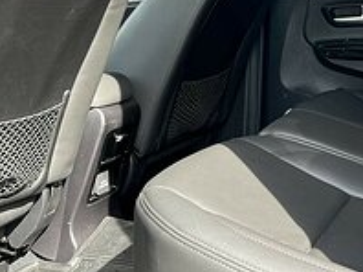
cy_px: 31
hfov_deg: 27.0
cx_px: 222
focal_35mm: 72
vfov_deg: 20.0
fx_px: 754
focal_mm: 5.7
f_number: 1.5
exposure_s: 1/249
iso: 40
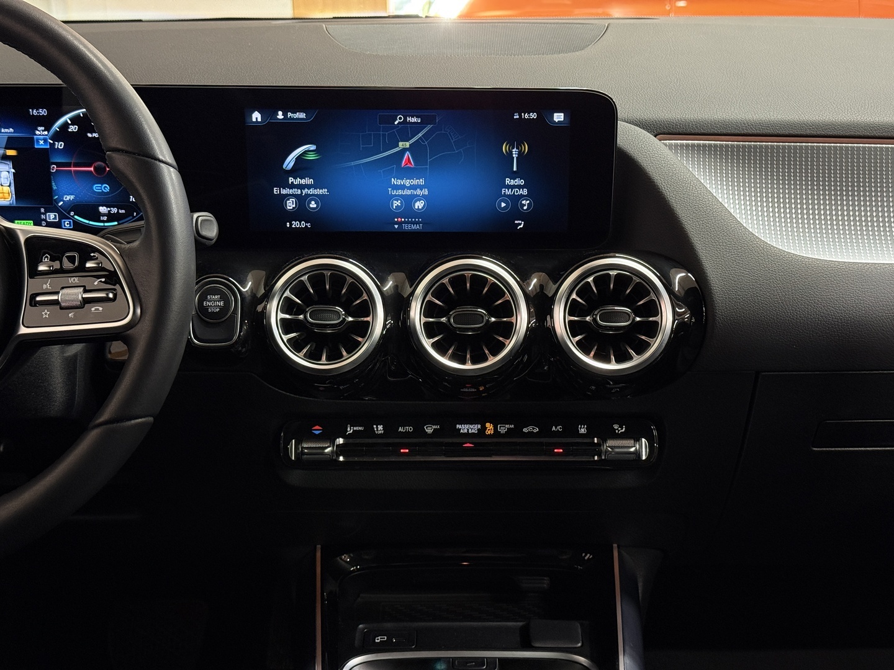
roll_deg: +0.3
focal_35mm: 48
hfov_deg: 39.7
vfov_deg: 30.3
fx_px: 1240
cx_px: 447
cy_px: 335
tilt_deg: -18.1
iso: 250
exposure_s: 1/55
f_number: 1.78
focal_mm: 6.76
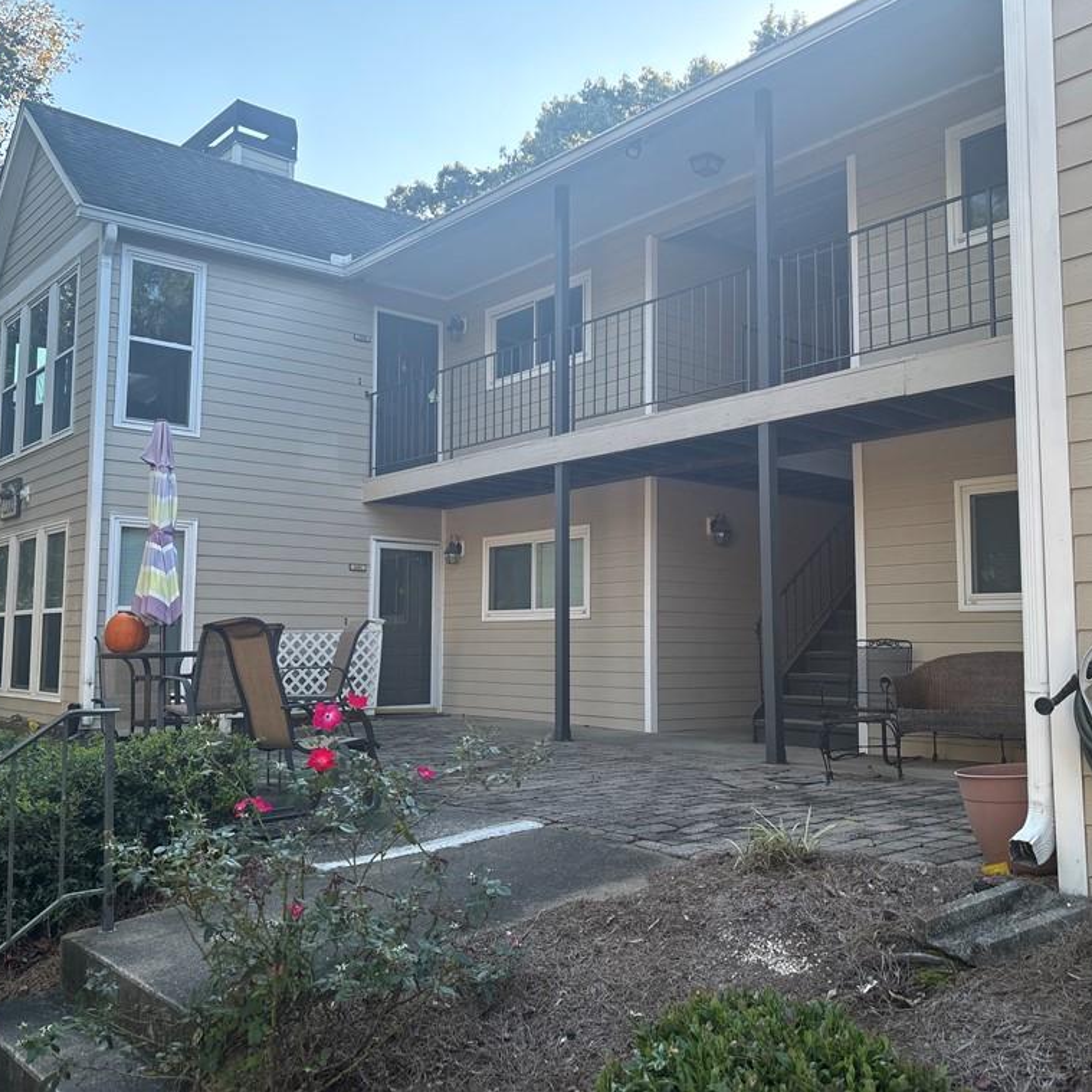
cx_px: 557
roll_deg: -0.8
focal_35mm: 31
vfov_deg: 52.5
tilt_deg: +6.0
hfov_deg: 52.5
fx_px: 1106
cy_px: 541
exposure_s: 1/387
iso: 50
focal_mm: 5.96
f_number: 1.6
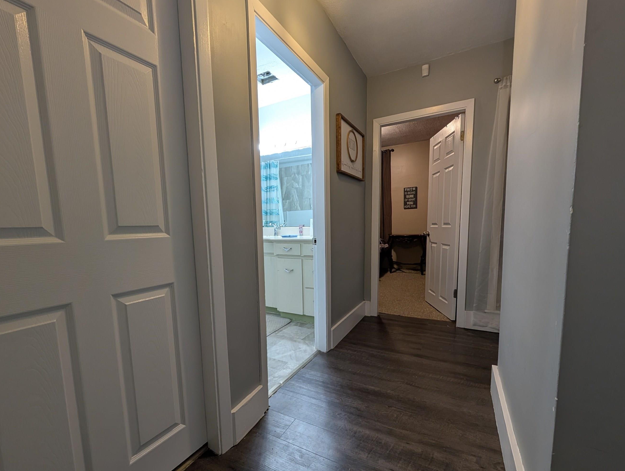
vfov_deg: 85.6
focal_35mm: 14
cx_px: 305
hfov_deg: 102.0
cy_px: 254
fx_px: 253
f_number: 1.7
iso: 106
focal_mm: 2.02
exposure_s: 1/60
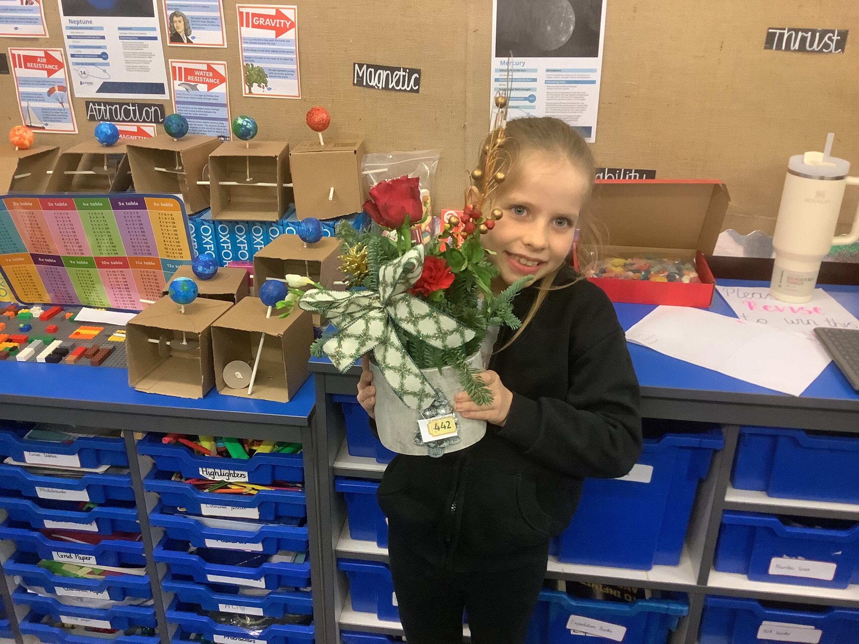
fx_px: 769
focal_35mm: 31
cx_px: 430
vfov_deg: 45.4
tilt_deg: -24.3
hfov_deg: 58.4
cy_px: 322
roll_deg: -1.4
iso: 250
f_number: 2.4
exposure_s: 1/40
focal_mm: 3.3
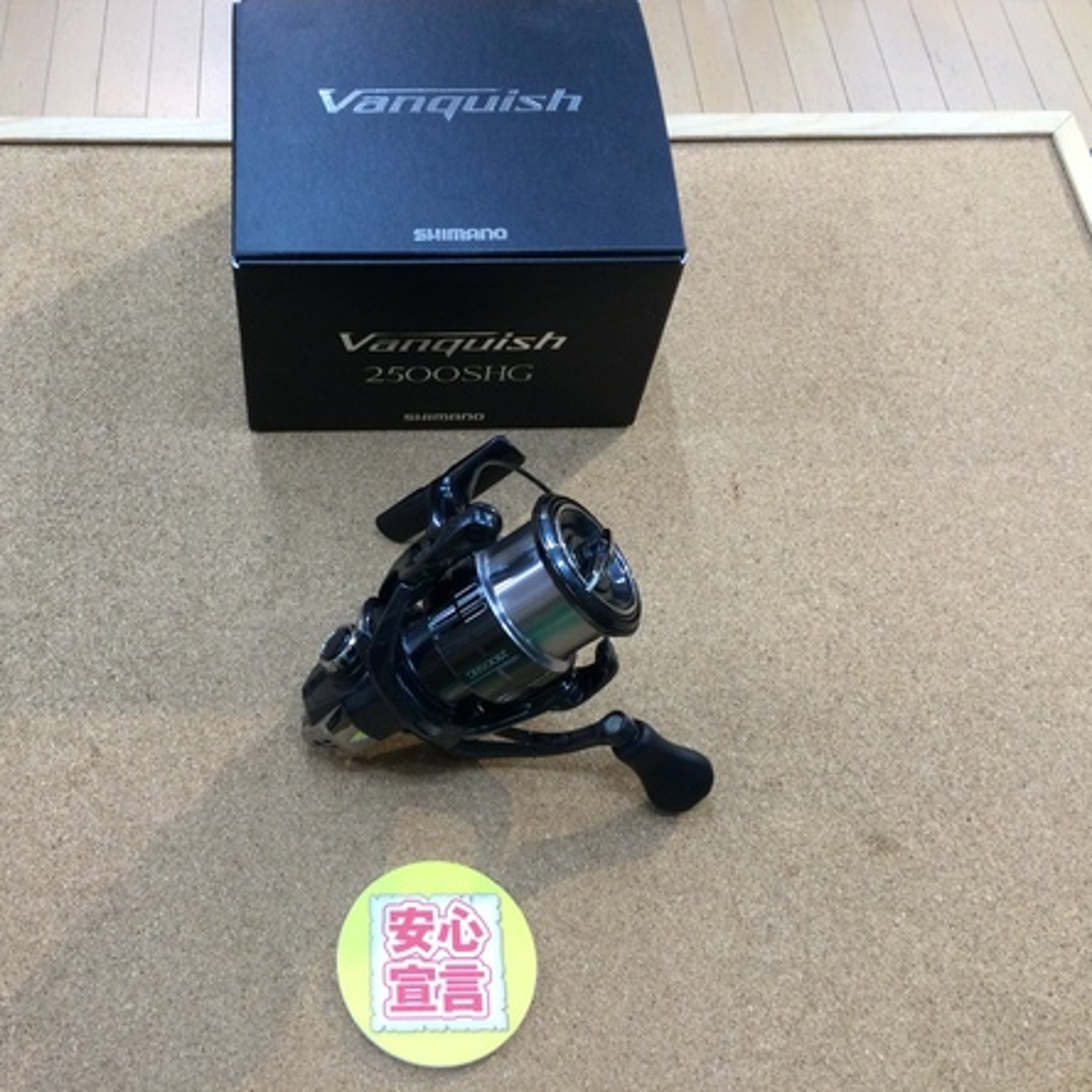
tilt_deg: -59.3
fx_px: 1321
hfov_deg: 44.4
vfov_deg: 44.9
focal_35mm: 37
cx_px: 384
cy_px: 551
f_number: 2.4
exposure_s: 1/30
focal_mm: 3.3
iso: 50
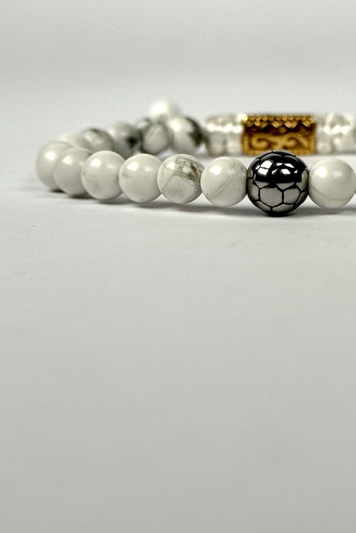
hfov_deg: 14.3
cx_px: 287
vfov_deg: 21.4
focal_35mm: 95
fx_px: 1409
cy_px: 168
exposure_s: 1/9009
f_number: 1.78
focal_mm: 6.76
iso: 64
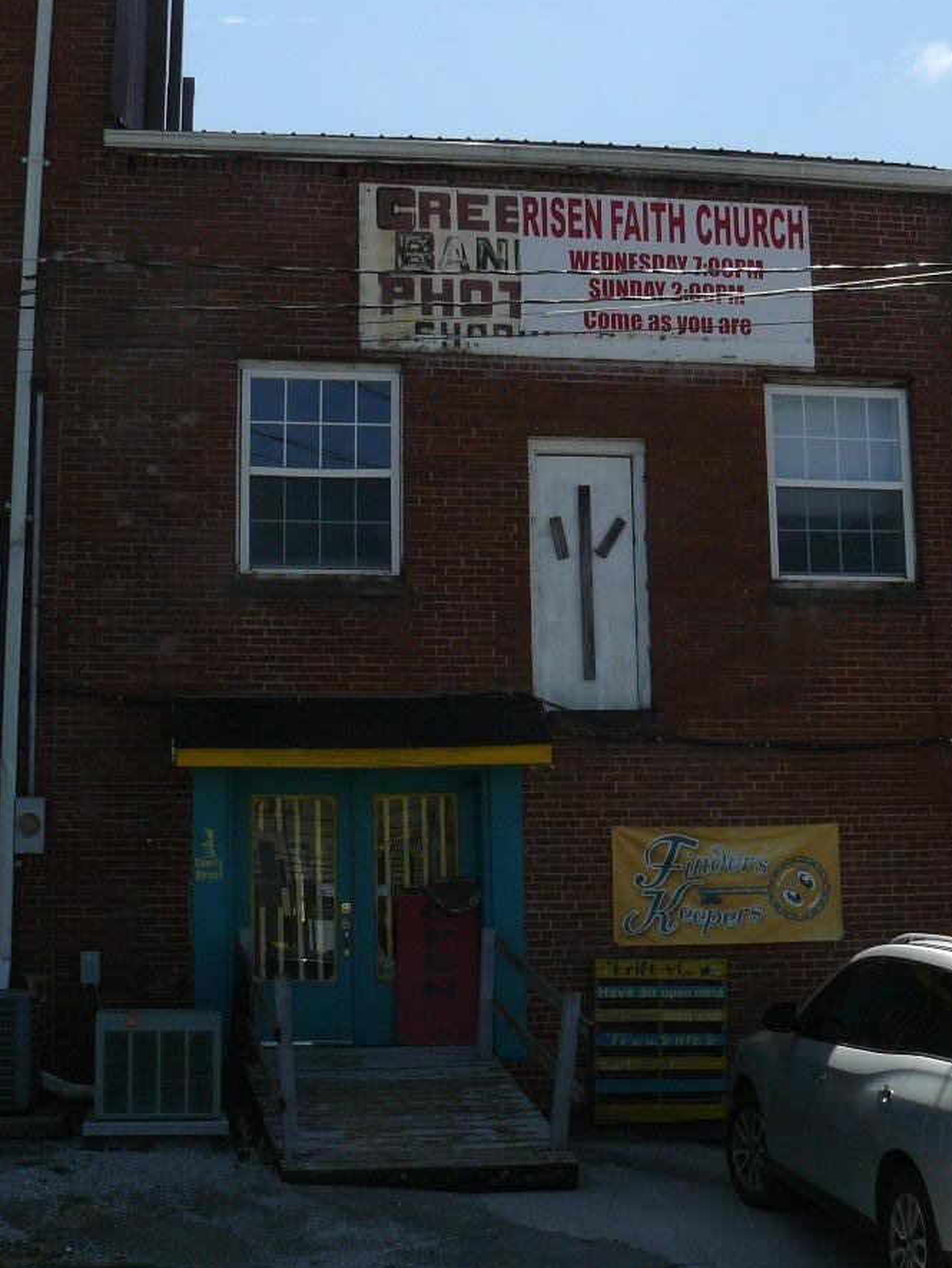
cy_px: 587
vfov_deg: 36.8
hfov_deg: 28.0
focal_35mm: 52
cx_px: 584
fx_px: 1906
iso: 100
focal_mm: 6
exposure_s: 1/500
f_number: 6.3
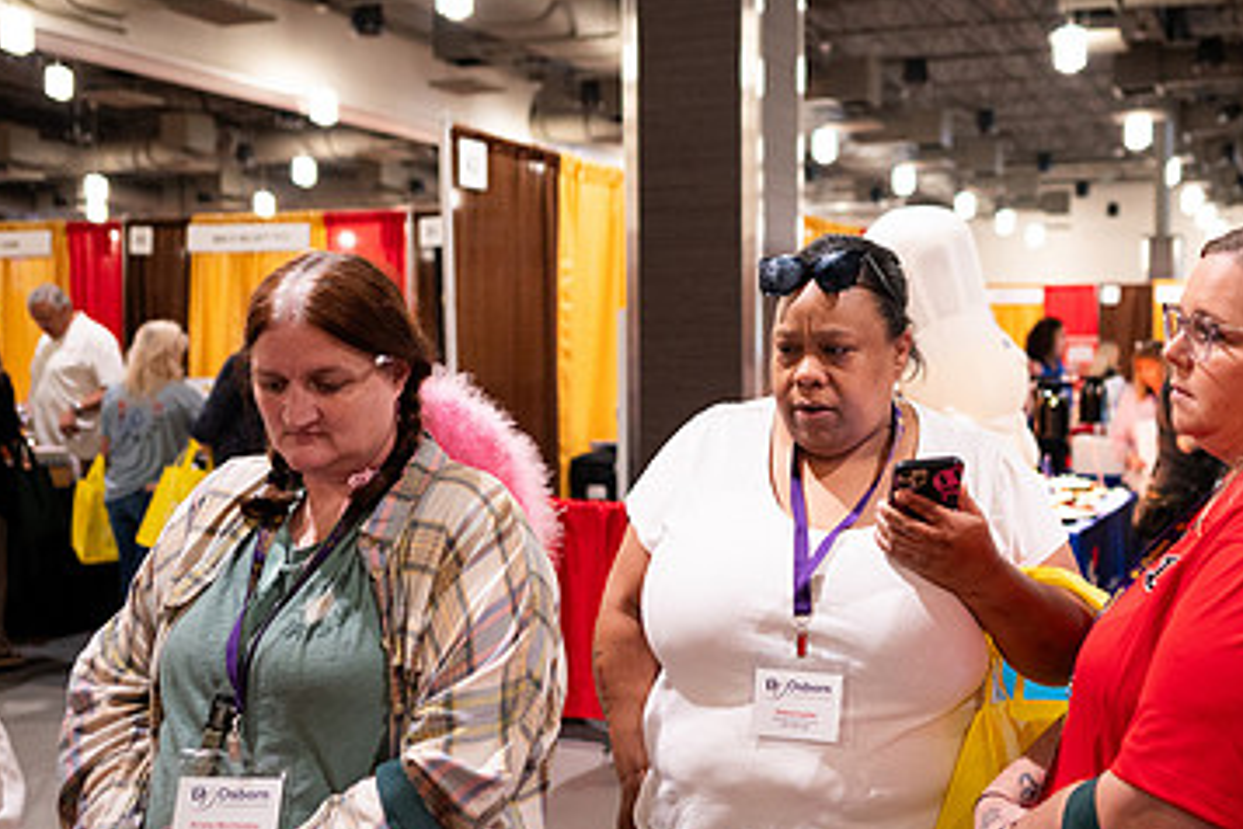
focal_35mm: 39
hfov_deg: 48.8
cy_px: 441
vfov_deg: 34.2
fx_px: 1346
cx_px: 822
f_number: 1.8
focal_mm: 24
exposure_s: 1/200
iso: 1250
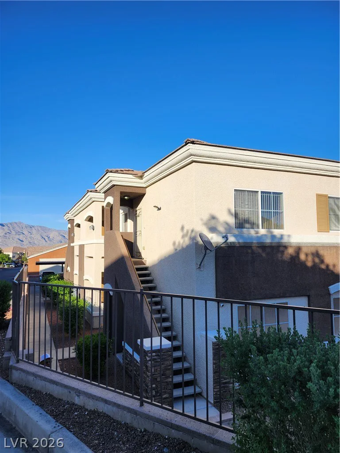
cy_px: 226
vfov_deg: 73.9
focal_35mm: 23
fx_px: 301
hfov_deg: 58.9
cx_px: 170
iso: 25
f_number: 1.8
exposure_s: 1/1533
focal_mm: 5.54
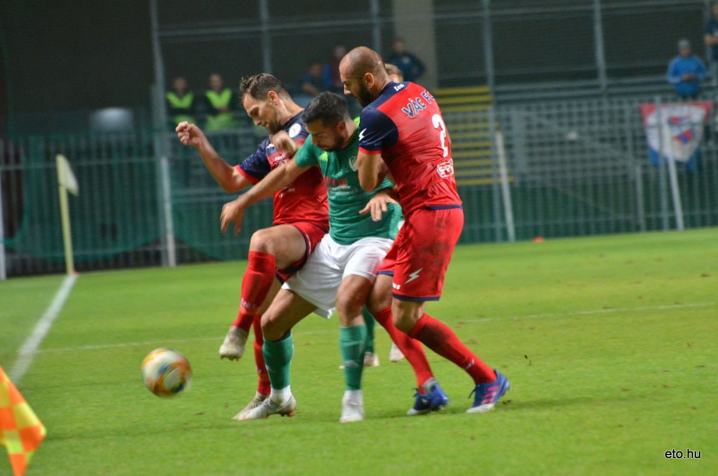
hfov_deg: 5.5
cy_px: 238
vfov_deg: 3.7
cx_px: 359
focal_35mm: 375
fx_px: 7464
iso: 1600
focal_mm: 250
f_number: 5.6
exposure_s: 1/100
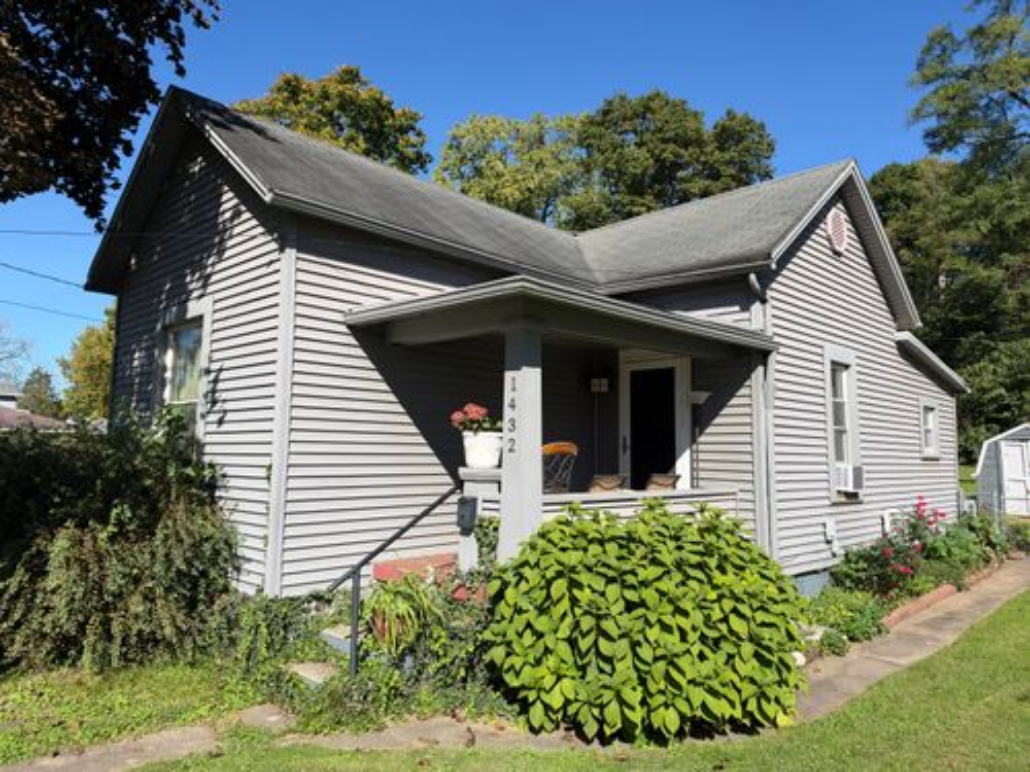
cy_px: 386
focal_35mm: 24
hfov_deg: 71.6
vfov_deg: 56.8
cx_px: 515
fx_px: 714
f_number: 1.8
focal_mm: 6.93
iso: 64
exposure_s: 1/3534
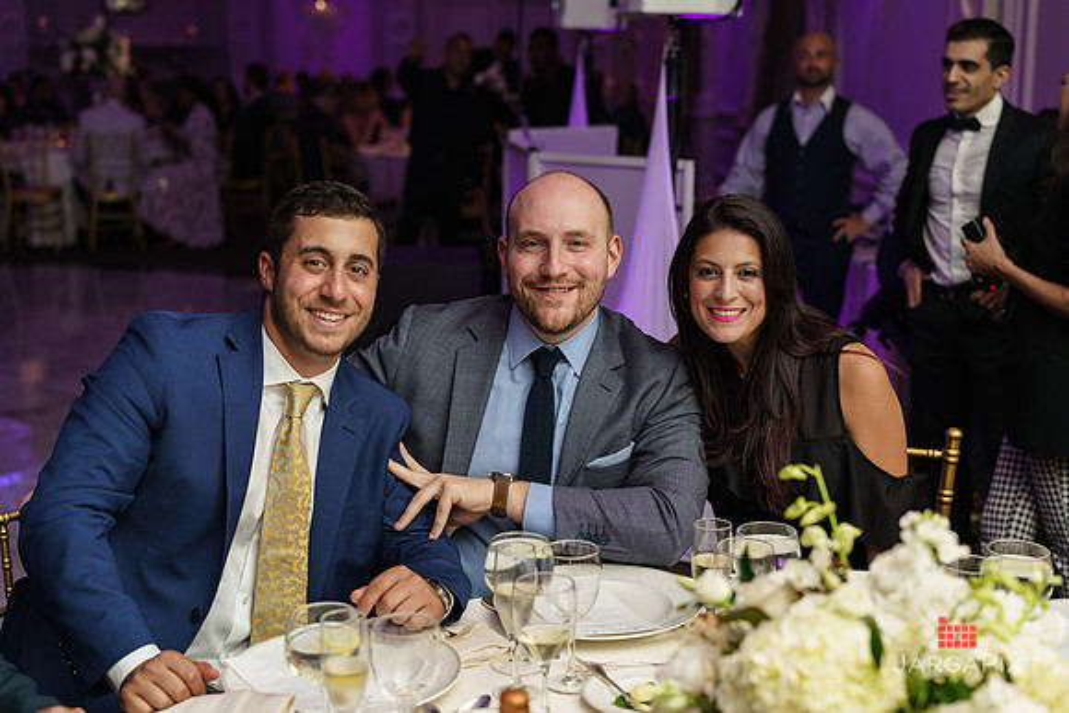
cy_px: 356
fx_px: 1485
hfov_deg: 39.6
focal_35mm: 50
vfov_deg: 27.0
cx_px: 534
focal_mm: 50
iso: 500
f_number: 2.5
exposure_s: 1/250
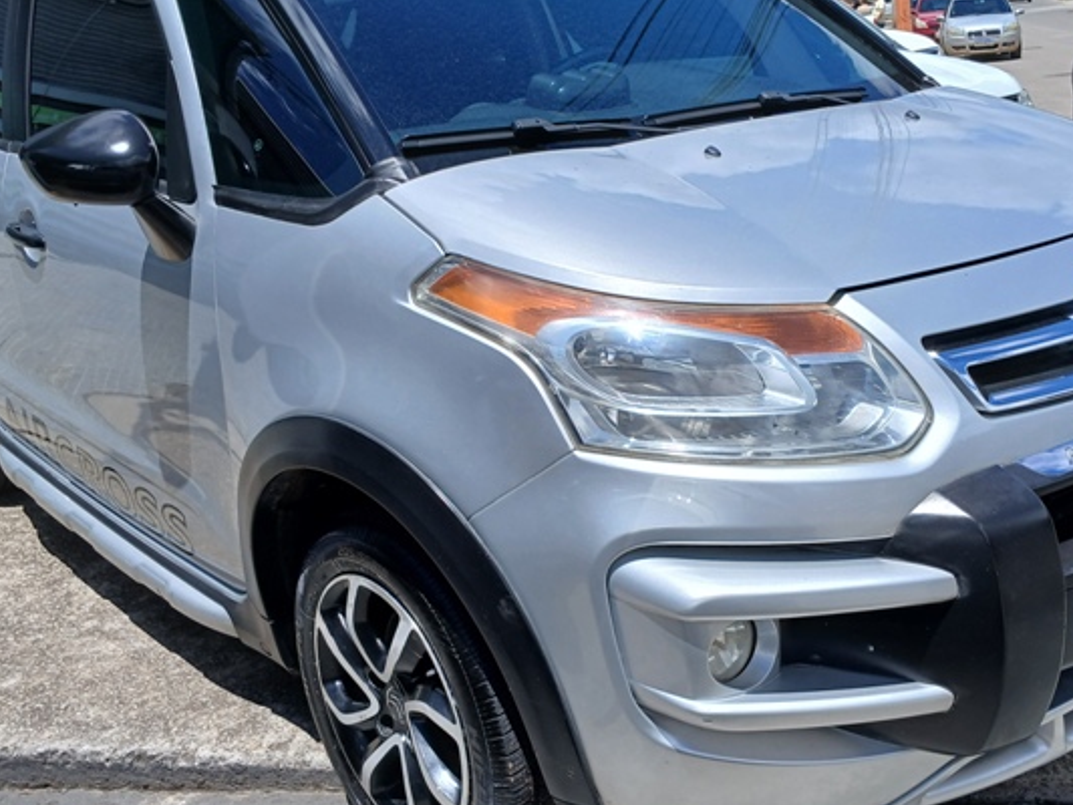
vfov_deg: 36.8
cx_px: 604
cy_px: 409
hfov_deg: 47.7
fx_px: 1209
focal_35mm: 39
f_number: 1.8
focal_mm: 3.98
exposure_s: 1/703
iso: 20
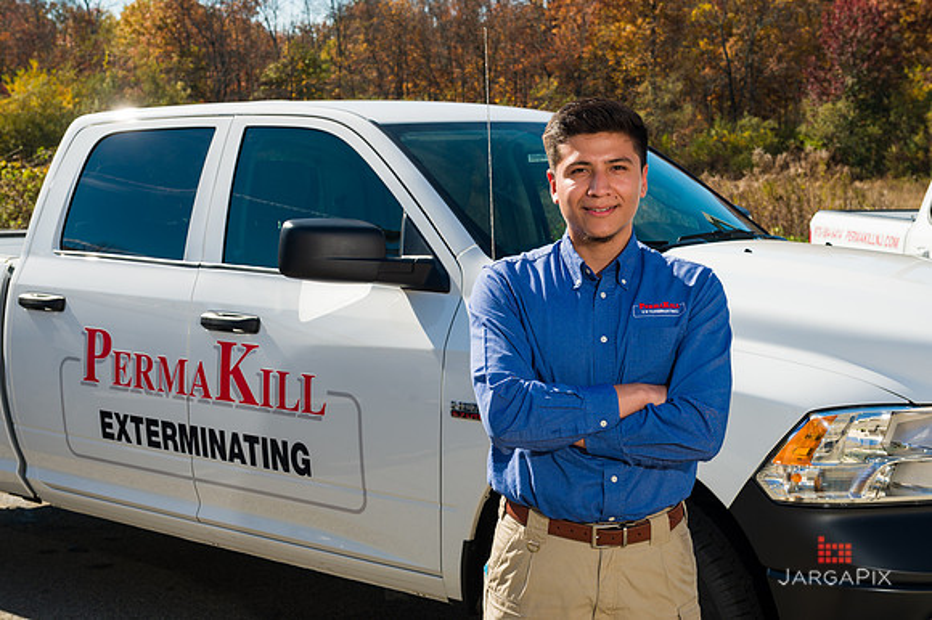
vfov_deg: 23.6
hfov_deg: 34.8
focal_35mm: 57
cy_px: 296
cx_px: 469
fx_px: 1487
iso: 100
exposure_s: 1/200
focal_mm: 55
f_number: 11
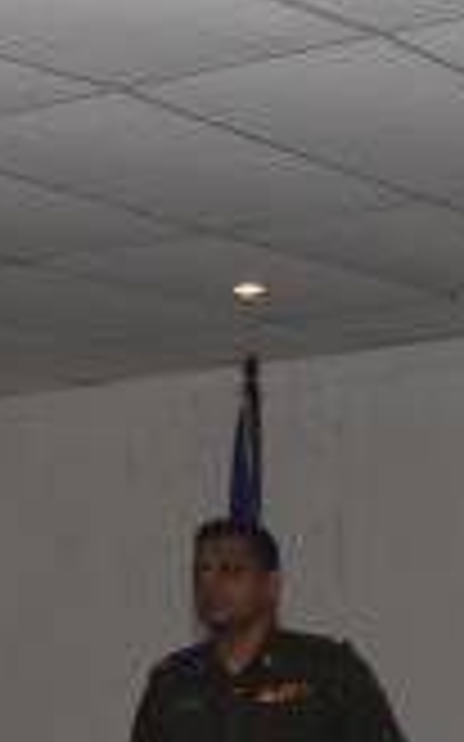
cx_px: 144
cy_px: 890
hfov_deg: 9.4
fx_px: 2812
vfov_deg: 14.6
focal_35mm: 139
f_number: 7.1
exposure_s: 1/200
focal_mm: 25
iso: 200
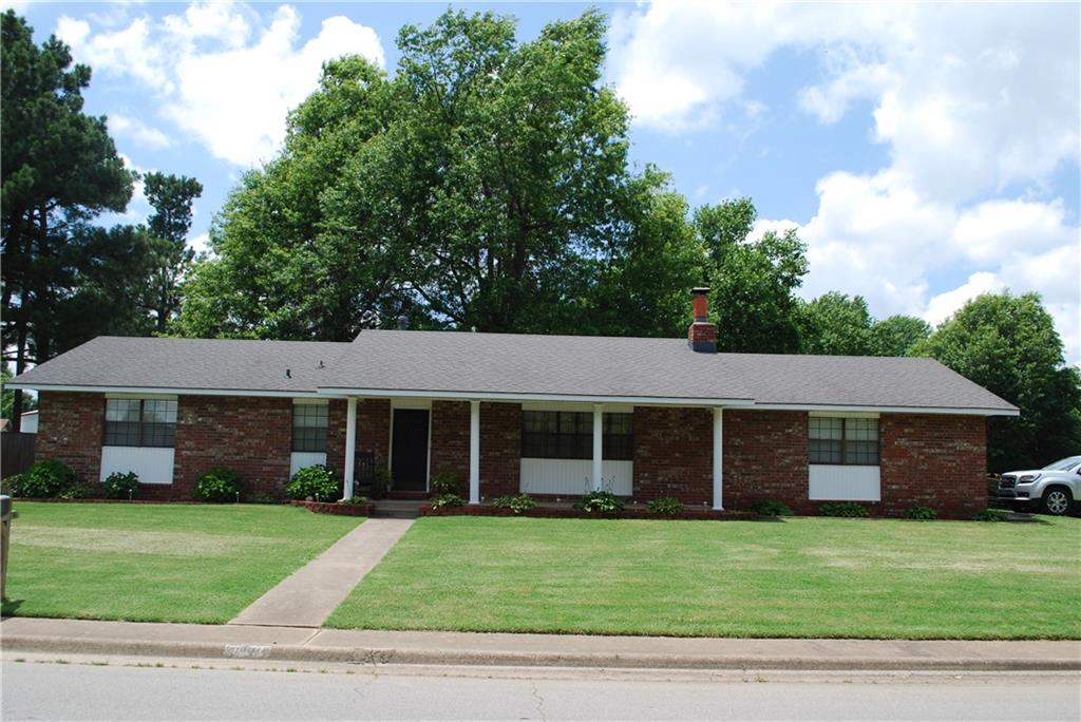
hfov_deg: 57.2
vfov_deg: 40.0
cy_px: 361
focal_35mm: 33
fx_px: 991
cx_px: 540
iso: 100
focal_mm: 22
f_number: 7.1
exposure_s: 1/200
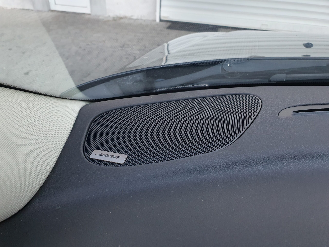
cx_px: 164
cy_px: 124
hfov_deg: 67.3
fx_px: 247
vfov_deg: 53.1
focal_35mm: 26
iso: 125
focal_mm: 4.32
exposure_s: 1/100
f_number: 2.4
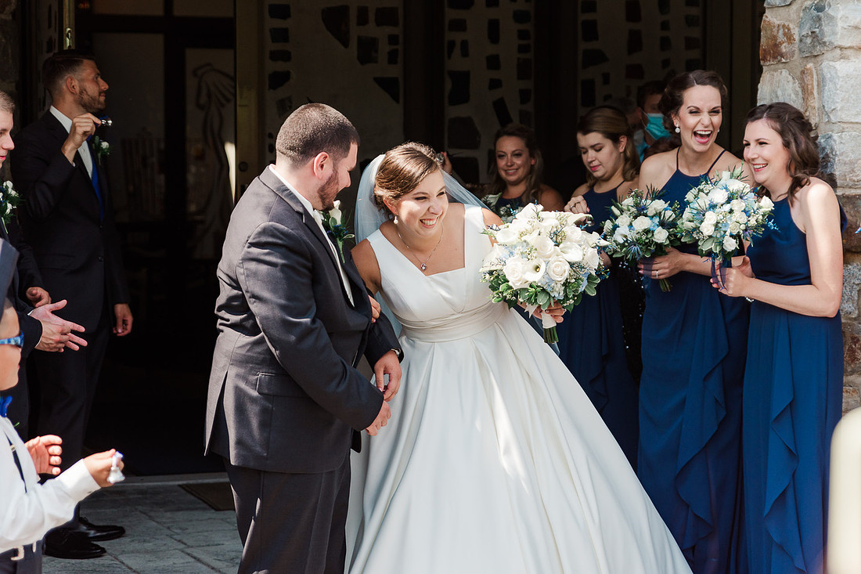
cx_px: 430
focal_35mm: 90
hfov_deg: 22.6
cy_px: 287
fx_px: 2152
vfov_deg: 15.2
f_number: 2.8
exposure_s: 1/2000
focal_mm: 60
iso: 100
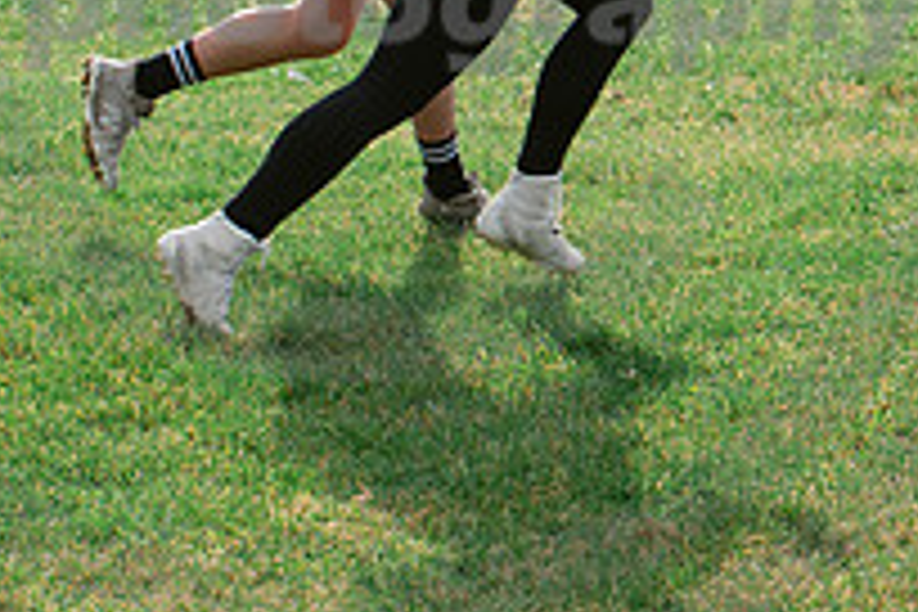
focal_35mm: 199
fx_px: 5074
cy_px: -56
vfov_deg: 6.9
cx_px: 338
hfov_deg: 10.3
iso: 400
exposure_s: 1/800
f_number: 7.1
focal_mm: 70
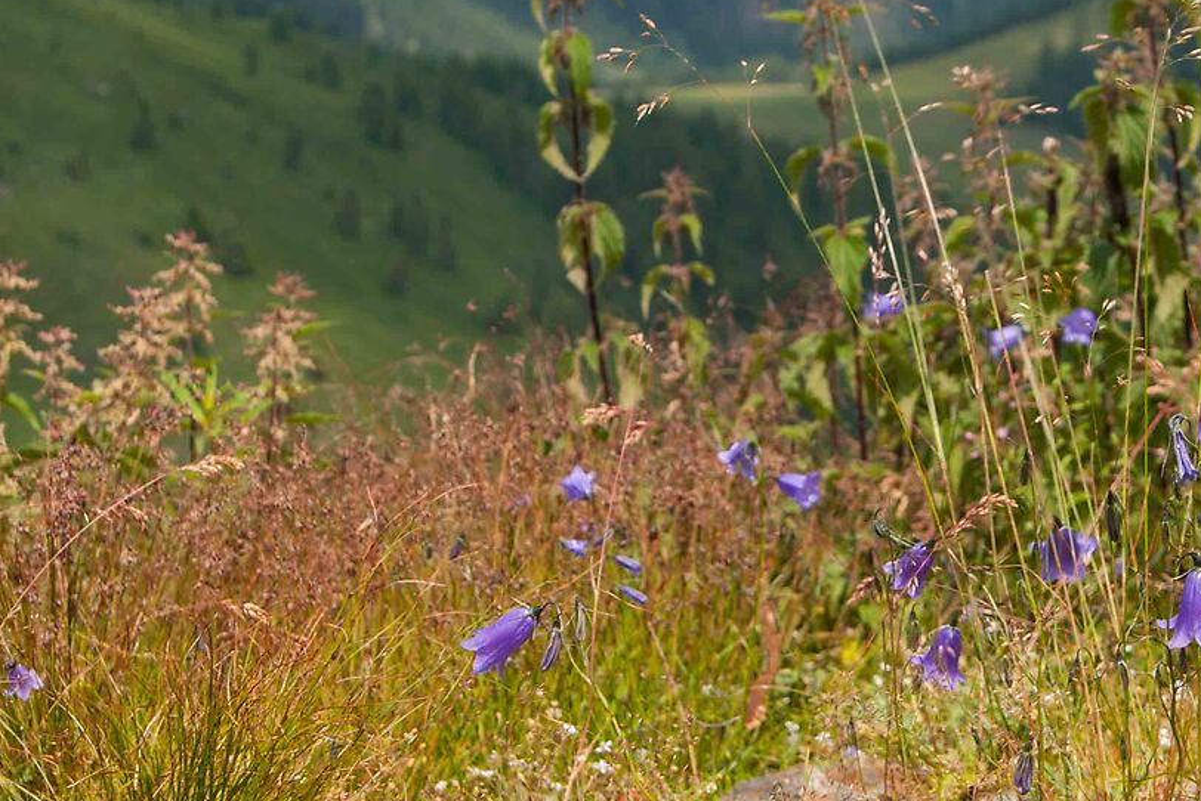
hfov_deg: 15.7
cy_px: 198
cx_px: 828
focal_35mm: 130
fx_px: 4338
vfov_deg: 10.5
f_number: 8
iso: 100
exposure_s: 1/100
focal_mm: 44
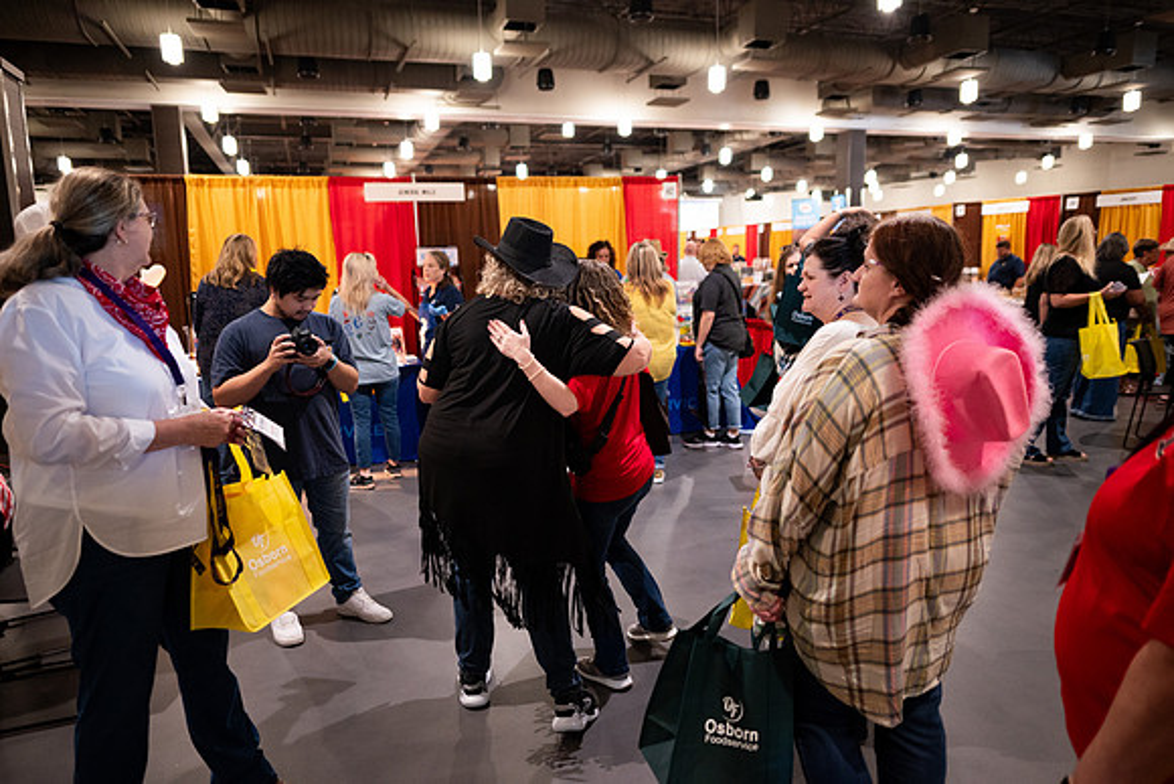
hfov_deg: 73.7
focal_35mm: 24
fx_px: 783
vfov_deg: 53.2
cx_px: 587
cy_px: 392
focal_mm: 24
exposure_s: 1/200
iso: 1250
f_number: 1.8
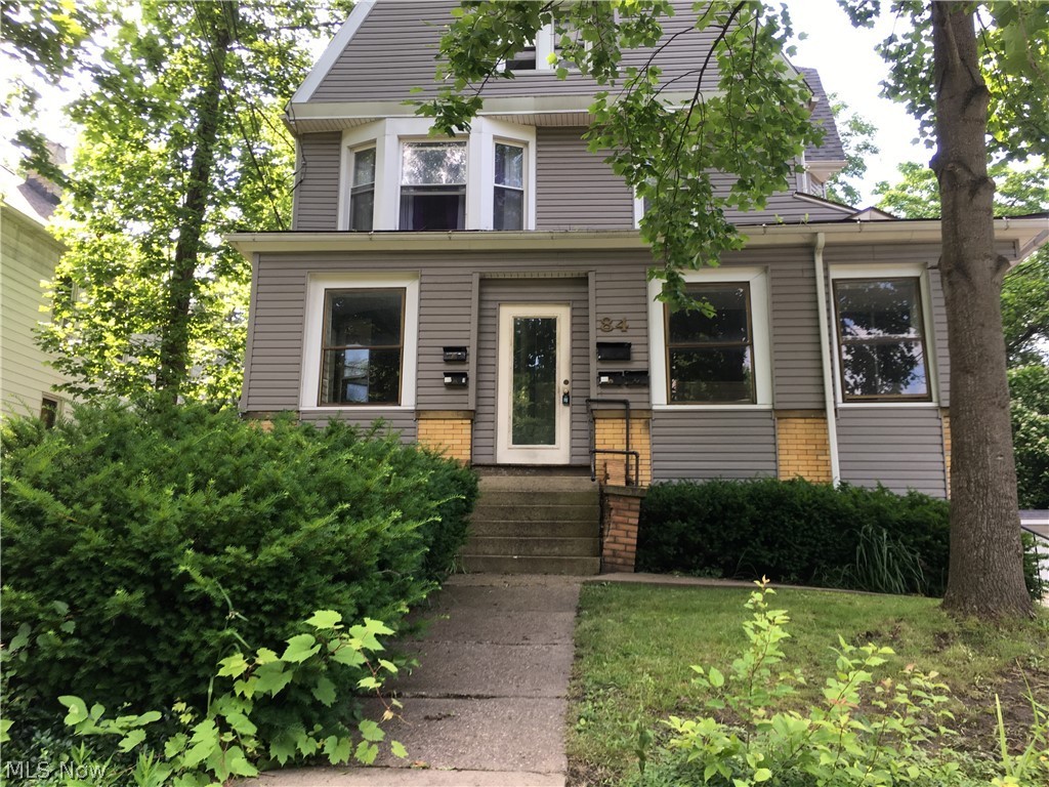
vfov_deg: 48.2
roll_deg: -0.8
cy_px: 394
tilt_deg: +12.9
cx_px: 524
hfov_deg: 61.7
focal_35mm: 29
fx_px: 879
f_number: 2.2
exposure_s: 1/120
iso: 32
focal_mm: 4.15
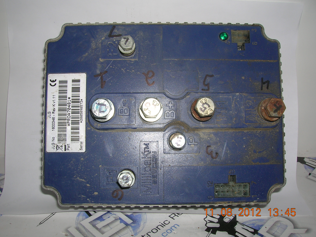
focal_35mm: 34
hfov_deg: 54.0
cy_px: 118
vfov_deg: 41.7
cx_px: 158
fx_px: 310
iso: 50
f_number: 4.9
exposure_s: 1/60.1
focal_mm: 5.7
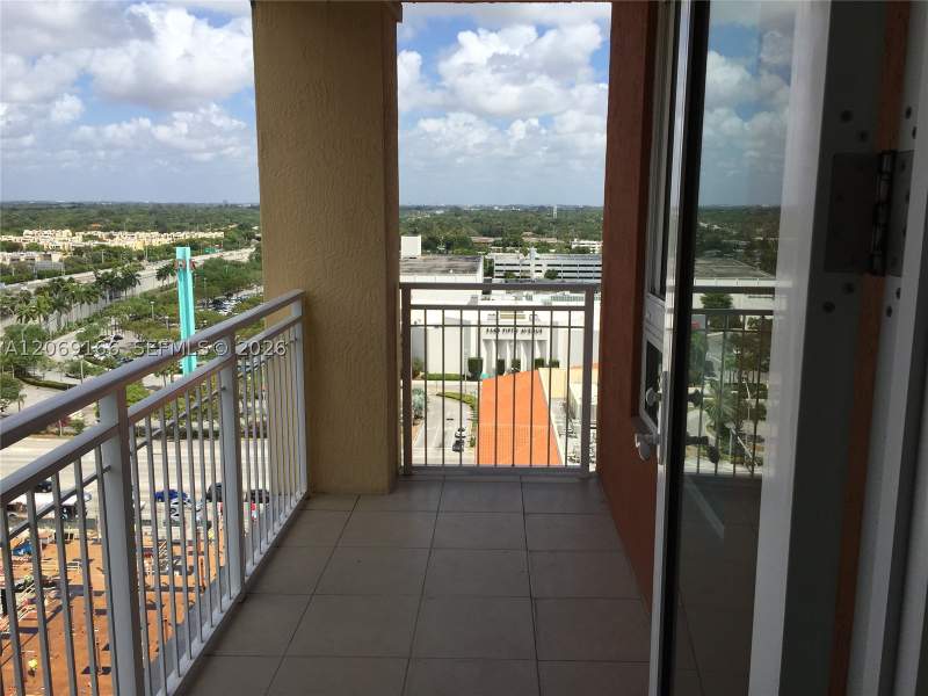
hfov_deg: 61.7
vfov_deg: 48.2
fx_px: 777
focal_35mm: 29
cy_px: 348
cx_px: 464
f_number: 2.2
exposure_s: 1/2639
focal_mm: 4.15
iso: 32
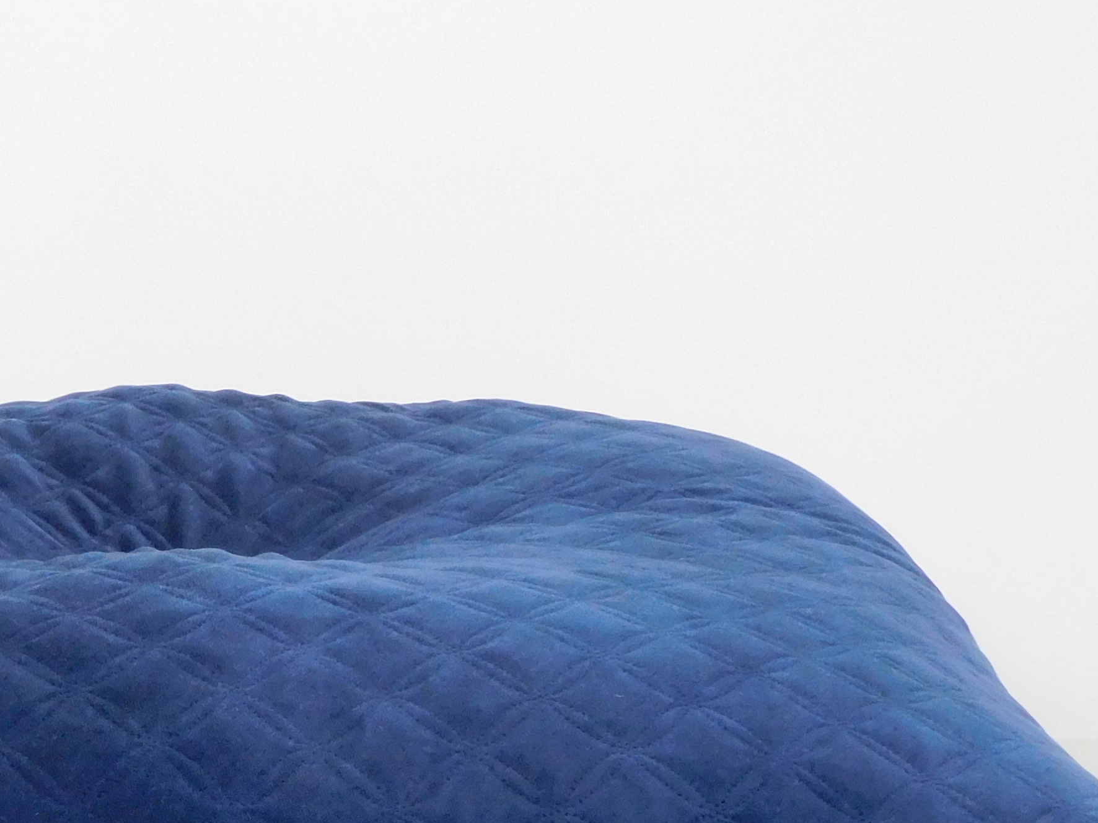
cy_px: 894
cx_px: 188
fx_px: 3299
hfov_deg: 18.7
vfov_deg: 13.9
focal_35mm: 104
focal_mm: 7.1
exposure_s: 1/20
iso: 400
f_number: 3.9
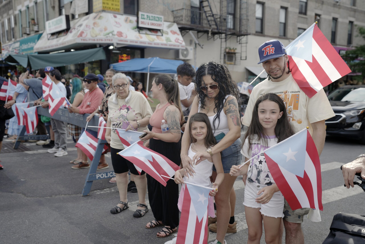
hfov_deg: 54.4
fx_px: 355
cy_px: 122
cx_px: 182
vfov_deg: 37.9
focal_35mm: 35
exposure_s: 1/1600
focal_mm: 35
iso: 800
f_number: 3.2
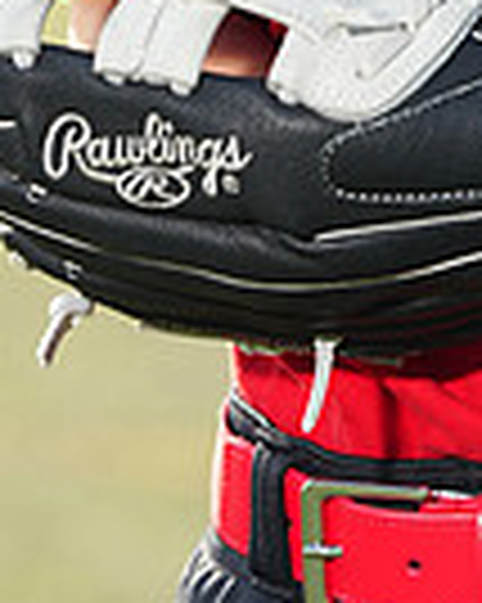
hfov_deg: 2.3
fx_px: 12104
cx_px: 691
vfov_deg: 2.8
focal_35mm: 678
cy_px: -486
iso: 100
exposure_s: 1/250
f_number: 4.5
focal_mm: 167
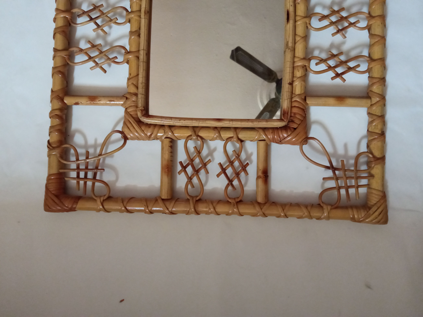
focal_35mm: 27
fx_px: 330
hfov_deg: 65.3
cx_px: 212
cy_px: 158
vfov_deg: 51.4
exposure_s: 1/25
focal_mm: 3.79
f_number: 2.2
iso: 755
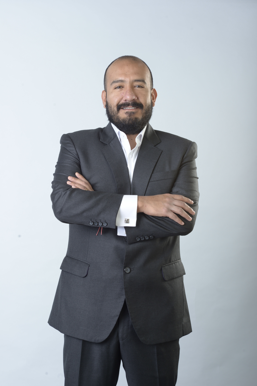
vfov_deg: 23.9
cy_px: 193
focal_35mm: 85
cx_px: 128
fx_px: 909
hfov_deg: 16.1
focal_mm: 85
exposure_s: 1/160
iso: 250
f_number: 10
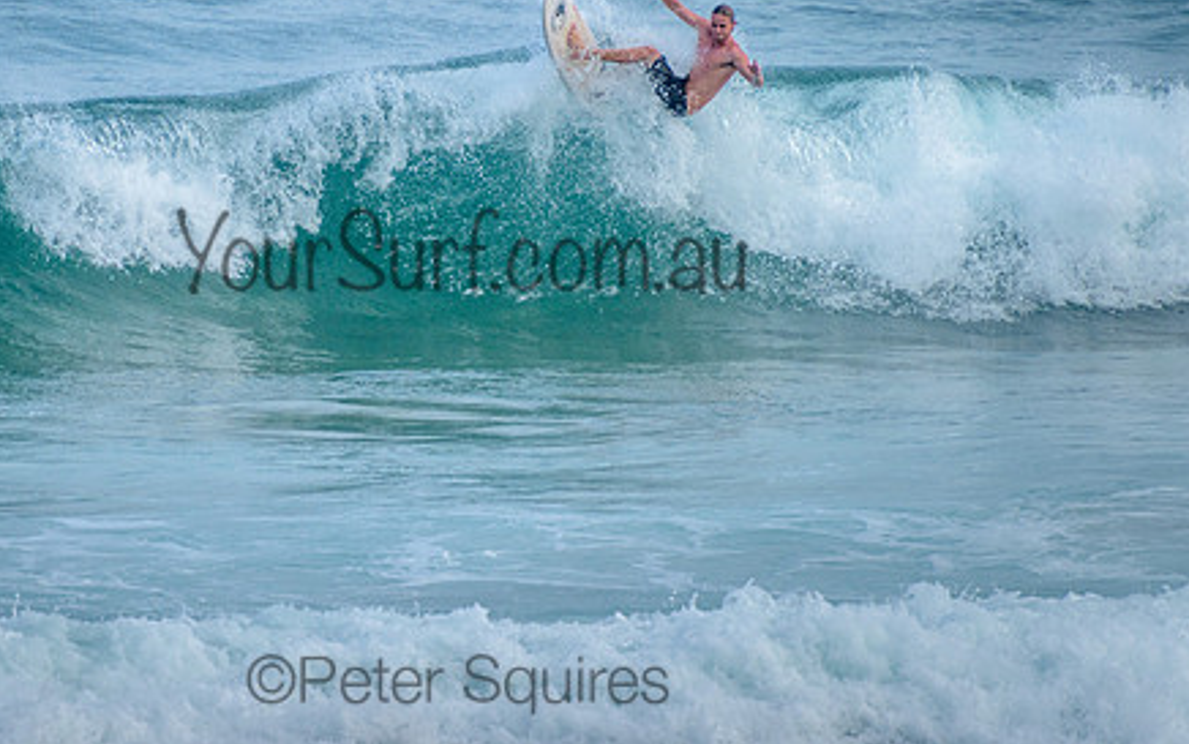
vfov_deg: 2.0
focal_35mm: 665
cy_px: 111
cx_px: 462
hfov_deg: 3.2
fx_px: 21560
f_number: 5.6
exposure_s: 1/2000
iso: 450
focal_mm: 400
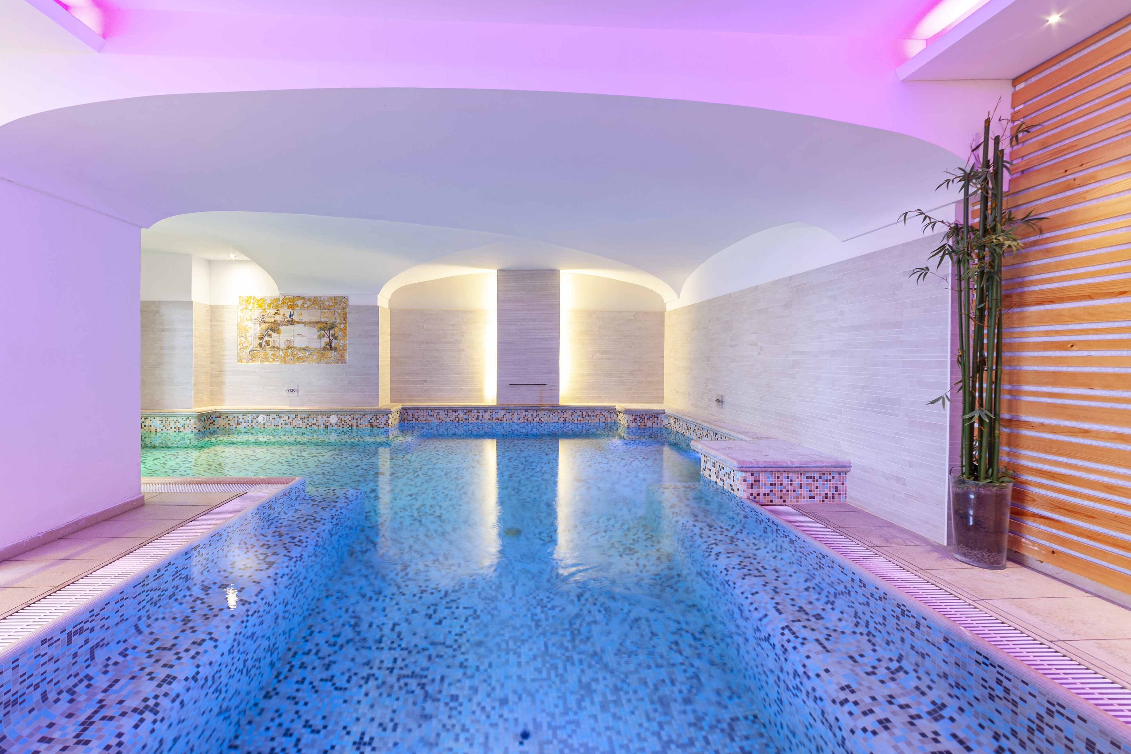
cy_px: 355
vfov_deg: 77.2
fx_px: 471
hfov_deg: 100.3
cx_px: 536
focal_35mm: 15
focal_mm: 14
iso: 200
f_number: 9
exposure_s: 1/1.25
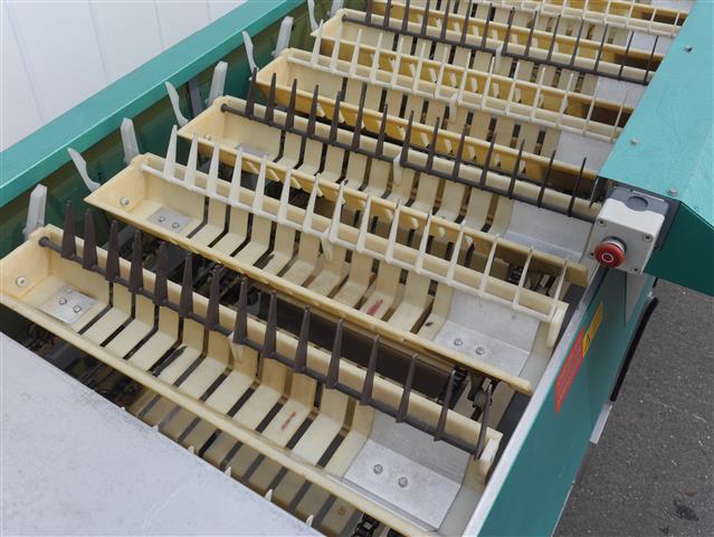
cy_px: 268
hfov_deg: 56.8
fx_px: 660
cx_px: 357
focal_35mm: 32
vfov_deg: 44.2
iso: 160
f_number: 8
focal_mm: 16
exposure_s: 1/400
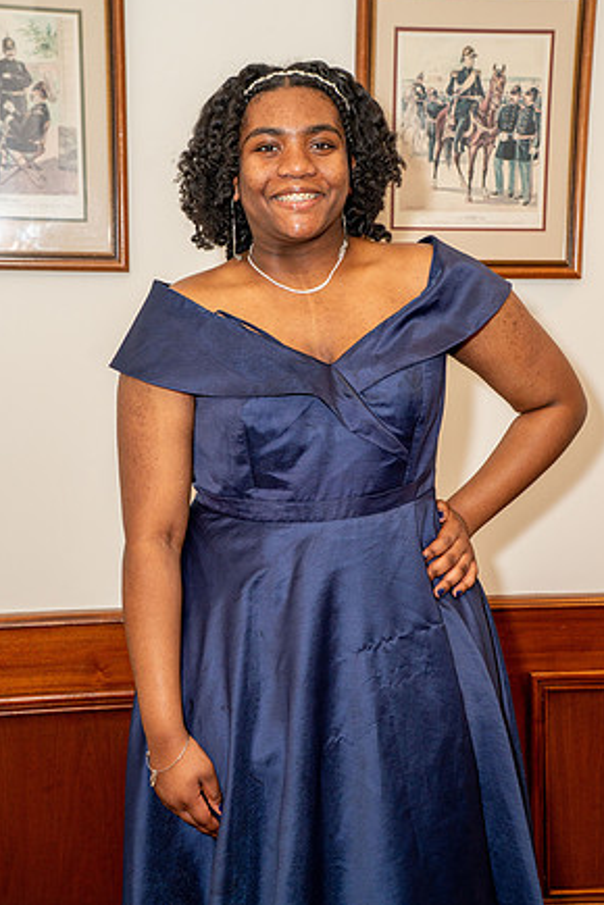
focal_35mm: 62
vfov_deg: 32.4
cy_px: 439
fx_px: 1560
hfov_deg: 21.9
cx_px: 308
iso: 1250
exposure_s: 1/60
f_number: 5.6
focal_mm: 60
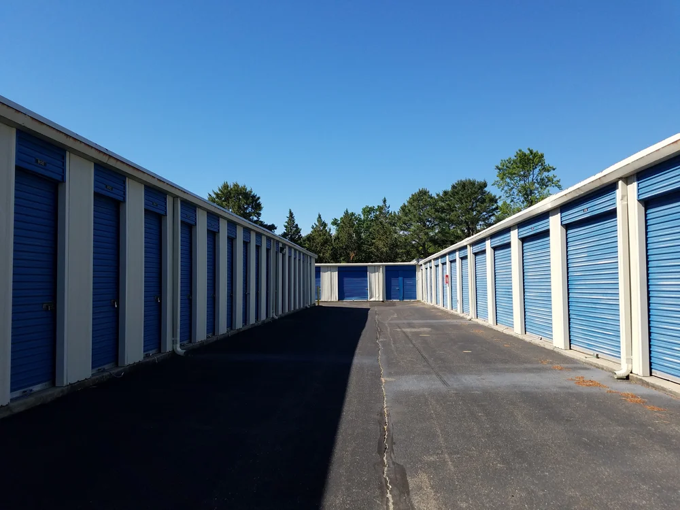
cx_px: 340
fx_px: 511
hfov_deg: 67.3
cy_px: 255
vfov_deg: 53.1
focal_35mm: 26
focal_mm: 4.2
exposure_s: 1/2448
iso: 50
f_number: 1.7
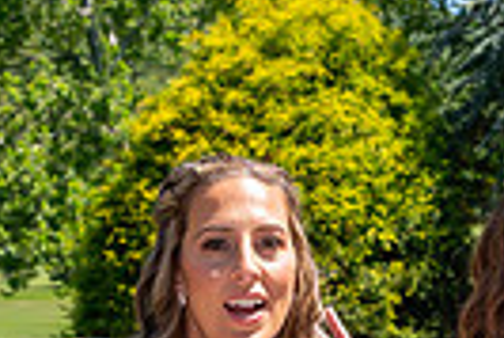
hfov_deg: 10.0
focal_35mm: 200
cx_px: 693
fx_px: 2803
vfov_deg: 6.8
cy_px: 456
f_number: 9
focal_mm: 46
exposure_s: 1/1000
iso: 500
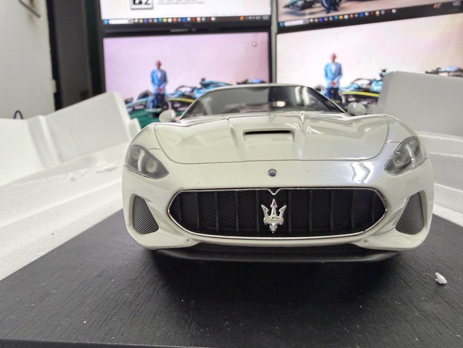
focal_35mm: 24
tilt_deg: -7.6
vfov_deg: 56.8
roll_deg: +2.2
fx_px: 321
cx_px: 232
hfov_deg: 71.6
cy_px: 174
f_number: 2.2
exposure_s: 1/60
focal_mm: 2.22
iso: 640
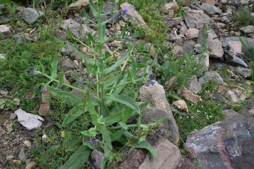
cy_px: 84
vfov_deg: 27.0
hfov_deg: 39.6
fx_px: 353
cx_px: 127
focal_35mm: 50
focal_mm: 50
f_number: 11
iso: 320
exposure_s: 1/200
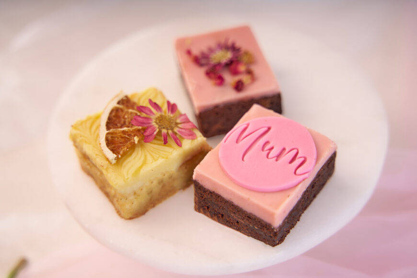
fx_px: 683
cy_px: 139
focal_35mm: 59
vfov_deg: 23.0
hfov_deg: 33.9
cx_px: 208
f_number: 2.8
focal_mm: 59
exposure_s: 1/200
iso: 100
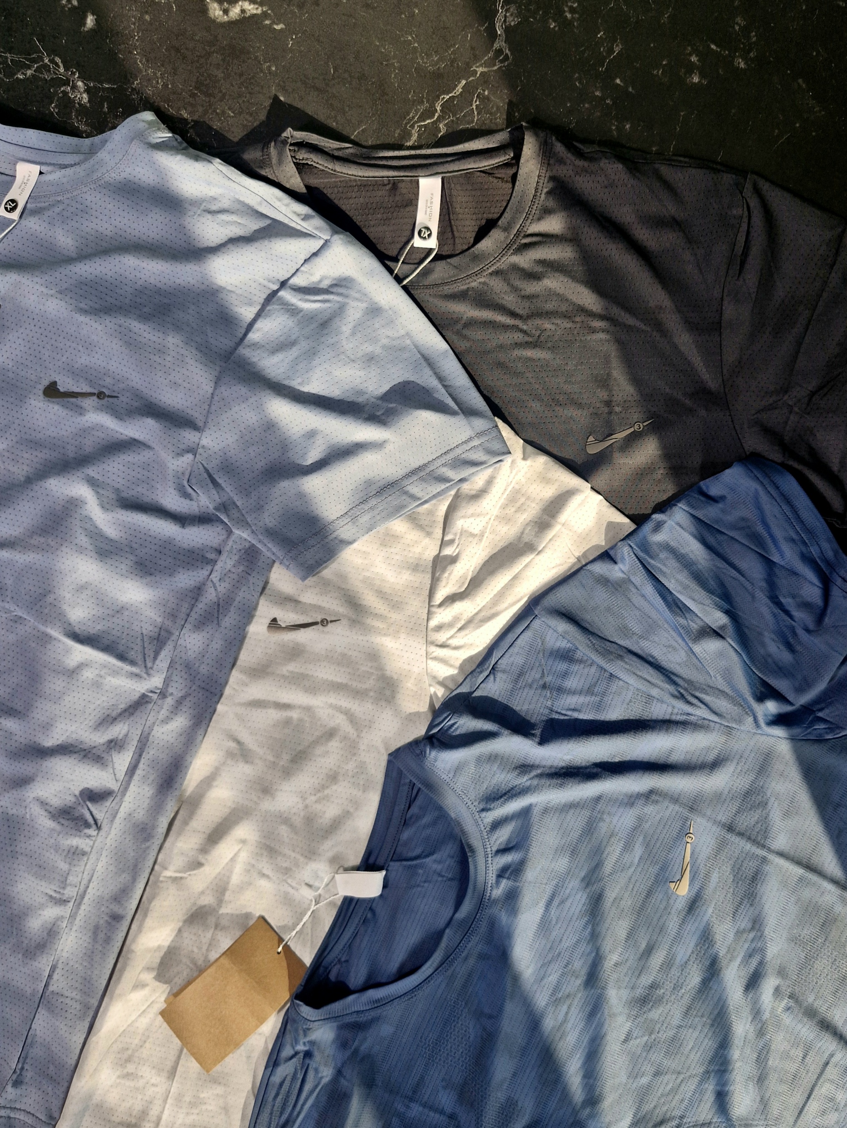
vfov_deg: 73.9
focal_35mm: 23
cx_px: 424
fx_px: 750
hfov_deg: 58.9
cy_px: 564
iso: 50
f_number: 1.8
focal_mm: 5.54
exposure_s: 1/323
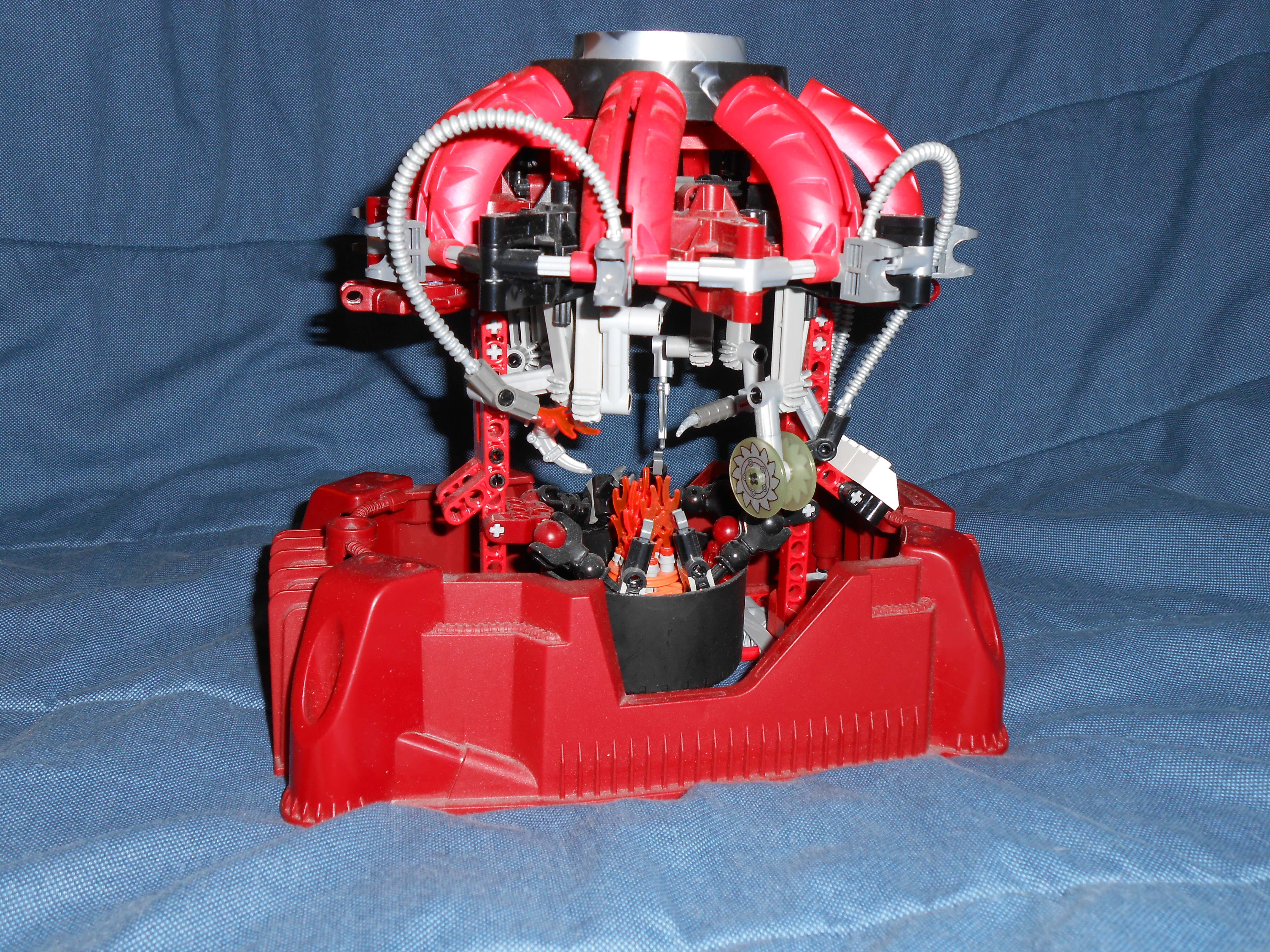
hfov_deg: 54.0
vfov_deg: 41.8
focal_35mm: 34
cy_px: 476
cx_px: 635
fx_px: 1247
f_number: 3.9
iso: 80
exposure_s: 1/30
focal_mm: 6
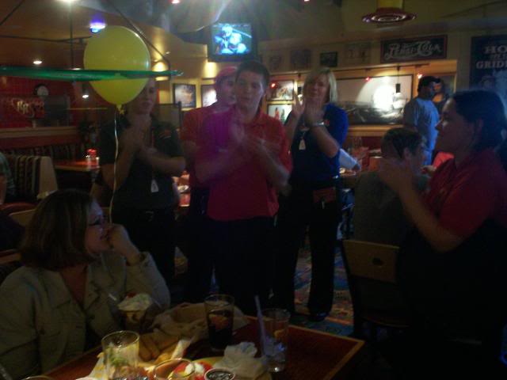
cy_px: 190
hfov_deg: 51.4
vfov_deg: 39.7
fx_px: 527
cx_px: 254
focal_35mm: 36
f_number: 4.5
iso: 200
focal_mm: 6
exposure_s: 1/8
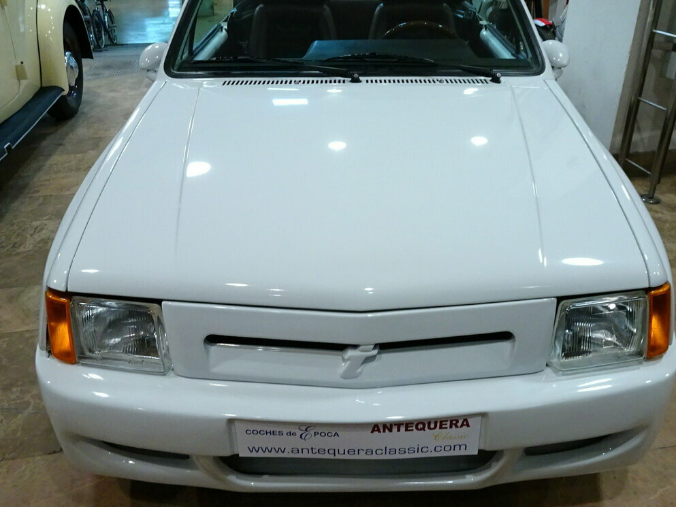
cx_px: 359
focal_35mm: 29
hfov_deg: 61.6
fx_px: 566
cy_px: 216
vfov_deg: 48.1
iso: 500
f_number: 3.5
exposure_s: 1/30
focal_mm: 4.1
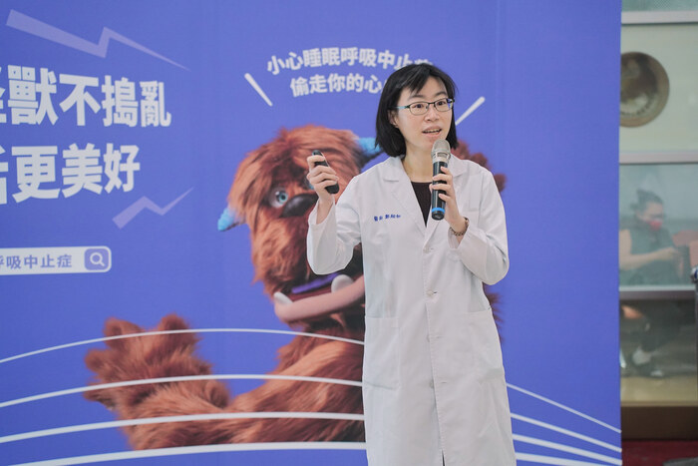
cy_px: 233
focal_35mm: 75
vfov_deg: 18.2
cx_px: 349
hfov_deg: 27.0
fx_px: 1454
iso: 3200
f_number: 3.5
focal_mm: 75
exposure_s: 1/160
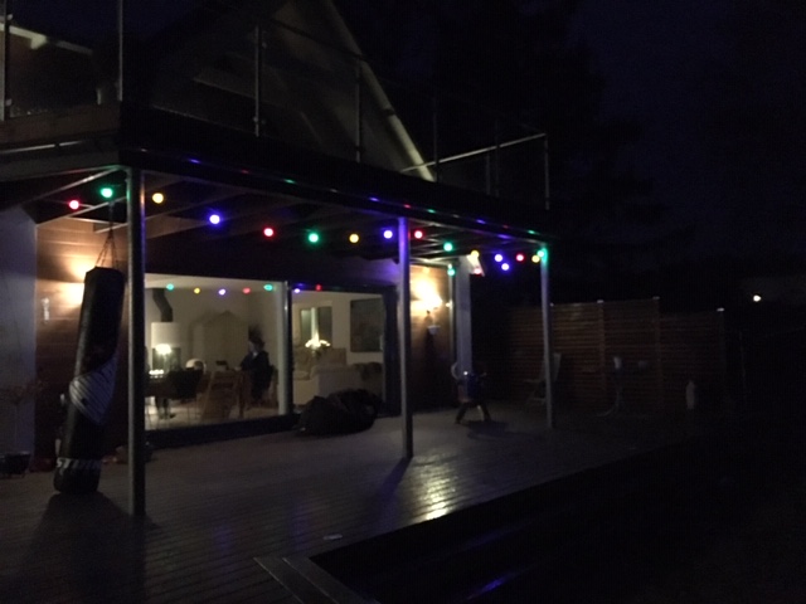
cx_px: 403
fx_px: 675
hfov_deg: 61.7
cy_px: 302
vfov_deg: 48.2
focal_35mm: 29
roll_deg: +0.9
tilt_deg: +2.9
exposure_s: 1/17
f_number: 2.2
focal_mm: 4.15
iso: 2000
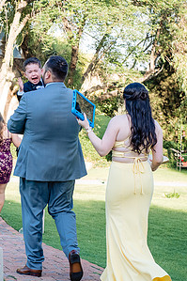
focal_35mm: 136
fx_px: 1061
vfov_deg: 15.1
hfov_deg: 10.0
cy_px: 126
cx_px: 31
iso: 800
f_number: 7.1
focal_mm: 70
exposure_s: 1/400
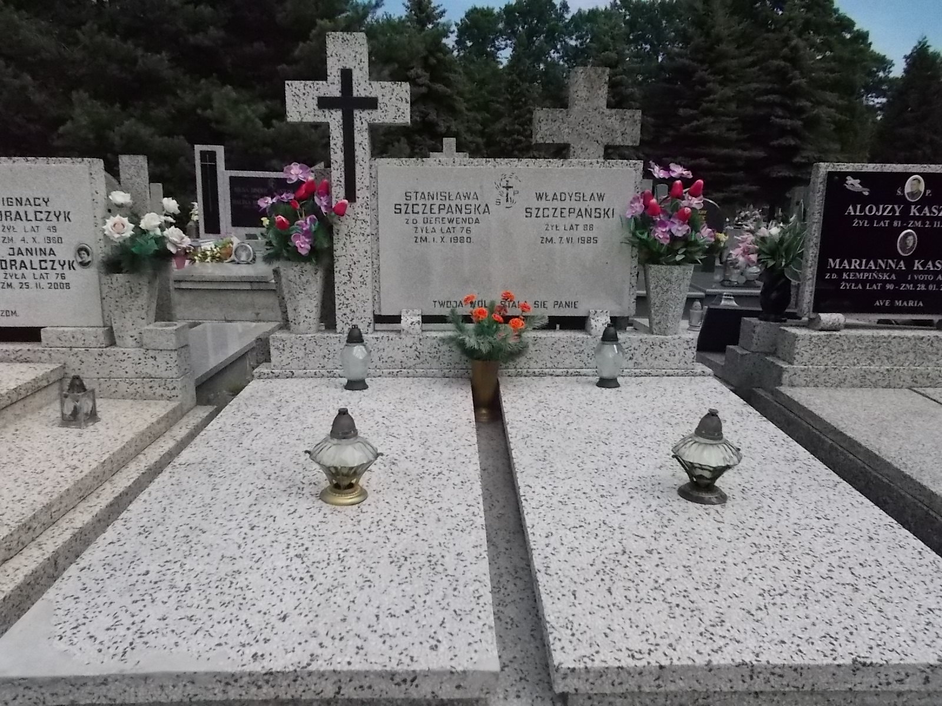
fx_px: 708
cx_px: 471
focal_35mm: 26
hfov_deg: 67.3
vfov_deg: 53.1
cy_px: 353
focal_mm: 4.6
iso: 400
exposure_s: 1/1000
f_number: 8
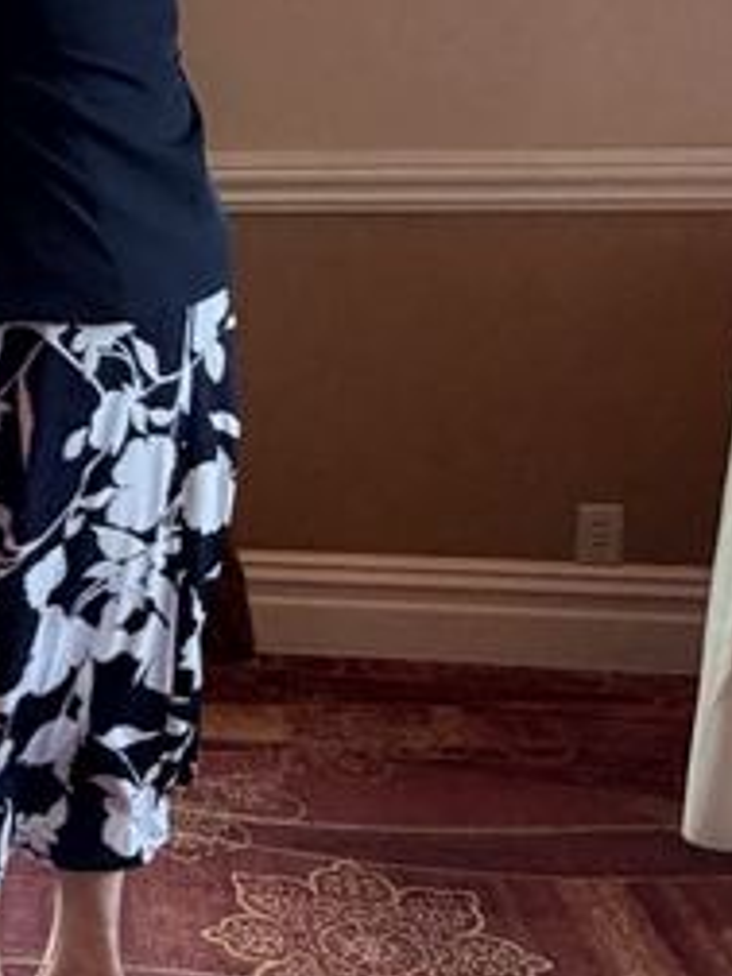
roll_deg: +2.4
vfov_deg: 33.2
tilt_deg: -7.0
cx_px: -244
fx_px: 1607
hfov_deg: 22.6
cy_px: 267
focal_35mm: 57
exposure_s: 1/120
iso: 250
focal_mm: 2.22
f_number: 2.2
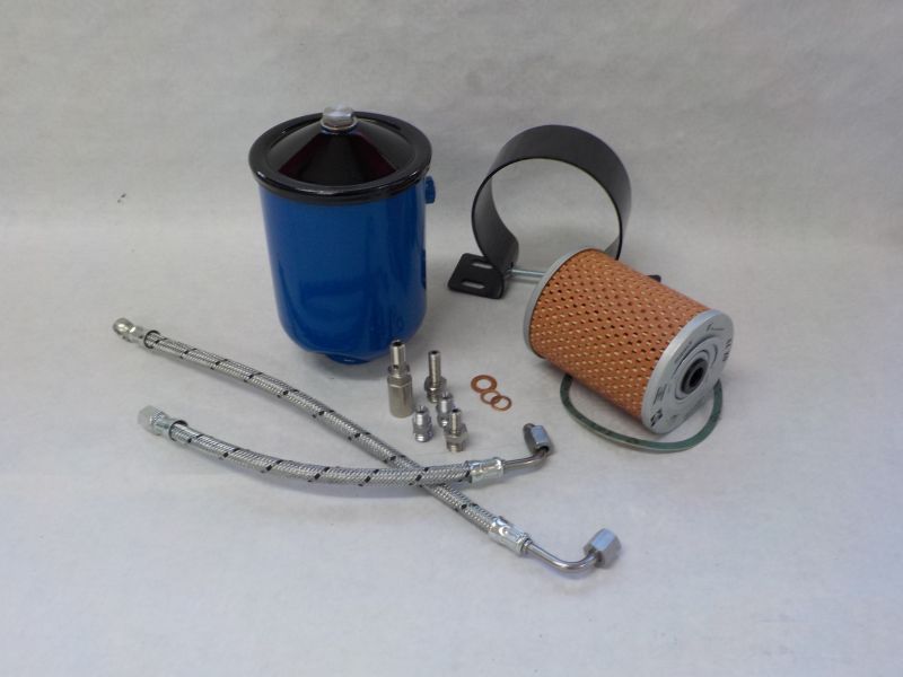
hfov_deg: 60.0
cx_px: 452
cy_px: 338
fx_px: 783
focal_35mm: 30
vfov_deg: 46.8
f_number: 3.3
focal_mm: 4.1
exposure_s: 1/40
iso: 125
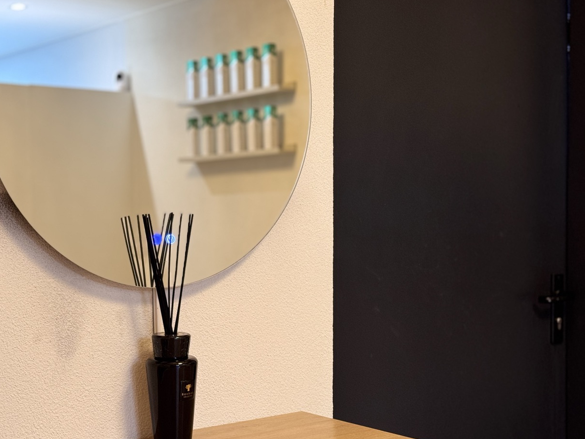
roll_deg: +0.3
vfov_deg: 23.3
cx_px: 225
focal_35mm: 63
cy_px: 232
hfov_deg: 30.6
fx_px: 1065
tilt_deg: -1.8
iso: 125
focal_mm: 6.76
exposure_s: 1/50
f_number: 1.78
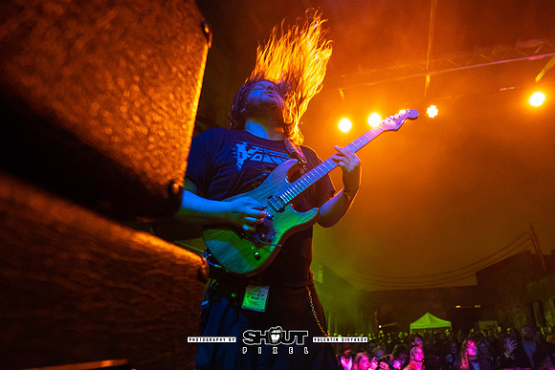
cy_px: 231
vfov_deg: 64.8
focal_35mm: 19
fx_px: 286
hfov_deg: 85.4
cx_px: 366
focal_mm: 14
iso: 3200
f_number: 2.8
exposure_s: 1/200
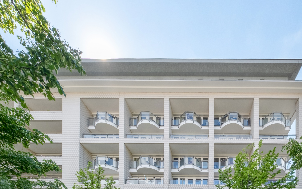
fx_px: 198
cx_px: 216
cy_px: 122
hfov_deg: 71.1
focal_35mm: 24
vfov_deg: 50.4
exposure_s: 1/250
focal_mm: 10.5
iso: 400
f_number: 13
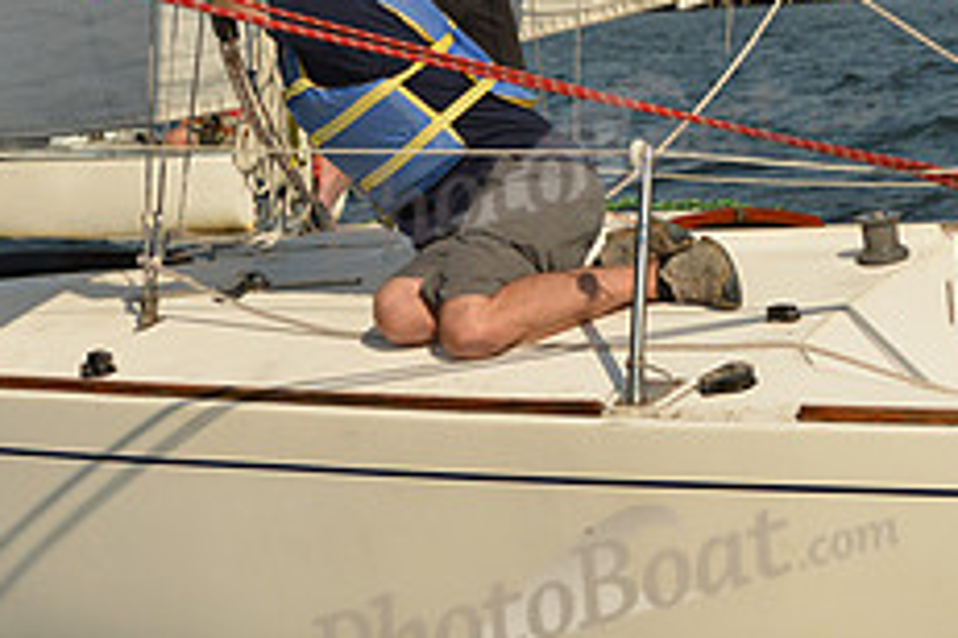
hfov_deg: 11.5
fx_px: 4683
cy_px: 317
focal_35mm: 176
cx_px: 1116
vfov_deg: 7.8
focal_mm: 70
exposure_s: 1/1250
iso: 400
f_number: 6.3
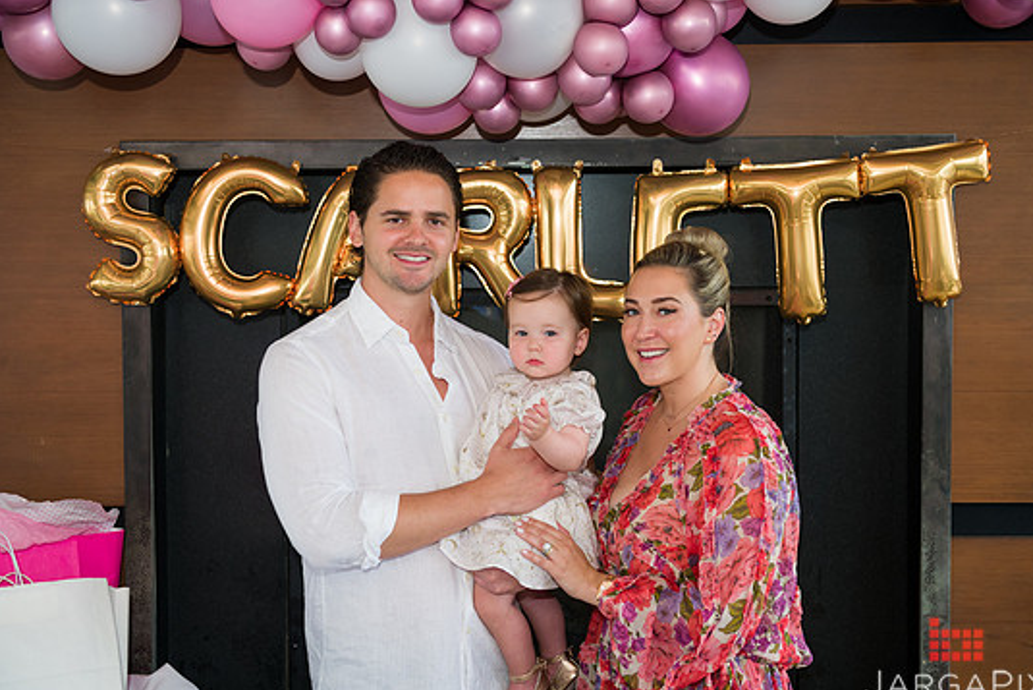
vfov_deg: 26.0
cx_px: 525
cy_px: 359
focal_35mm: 52
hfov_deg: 38.2
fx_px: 1492
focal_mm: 48
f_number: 3.2
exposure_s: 1/125
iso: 250
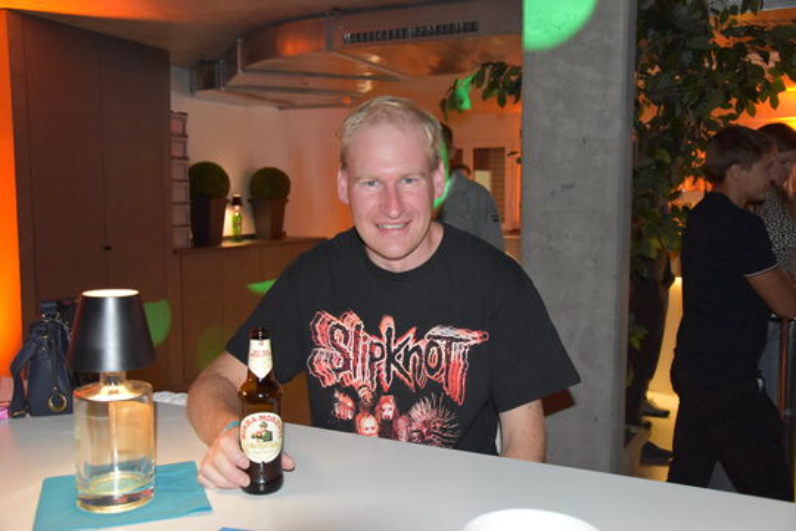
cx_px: 398
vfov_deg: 36.9
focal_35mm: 36
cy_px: 266
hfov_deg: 53.1
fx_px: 796
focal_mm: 24
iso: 6400
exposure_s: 1/60
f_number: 3.8
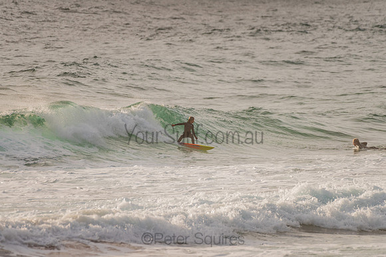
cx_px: 188
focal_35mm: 613
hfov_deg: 3.4
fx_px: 6573
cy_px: 125
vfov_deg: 2.2
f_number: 5.6
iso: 160
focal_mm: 500
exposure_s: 1/2000
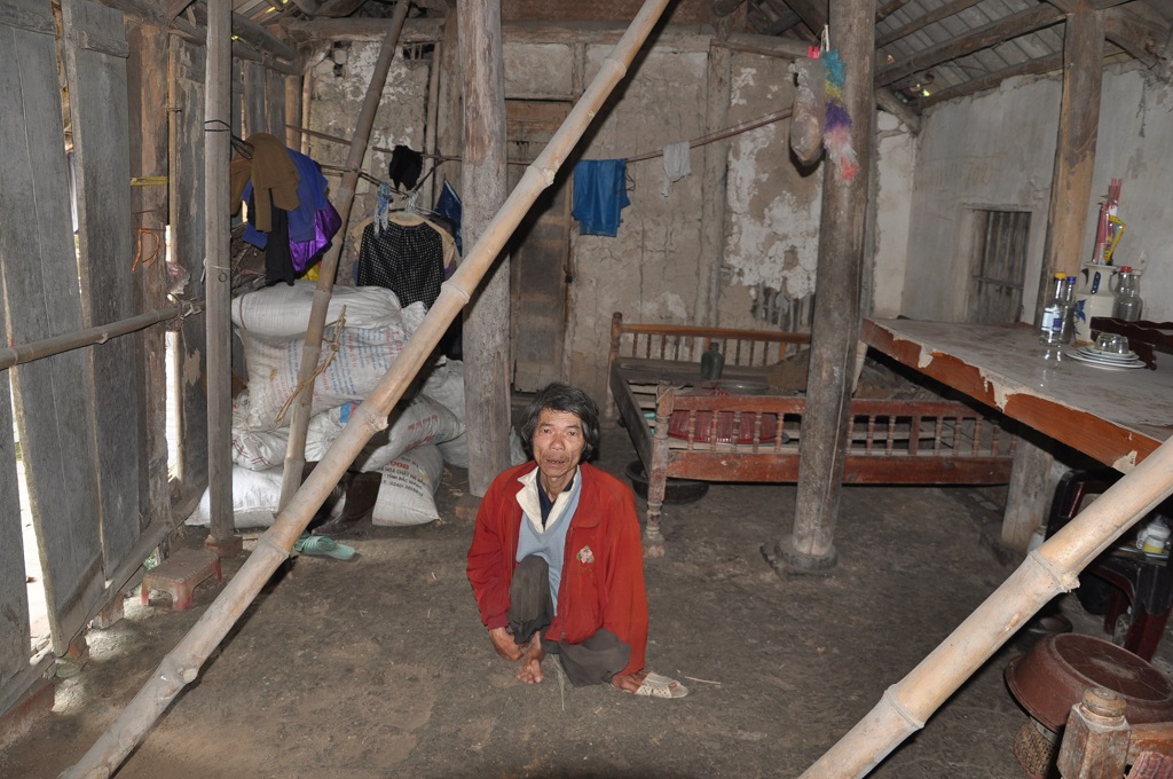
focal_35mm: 27
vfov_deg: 47.8
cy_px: 390
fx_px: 879
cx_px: 586
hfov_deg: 67.4
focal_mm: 18
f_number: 3.5
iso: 320
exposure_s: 1/30
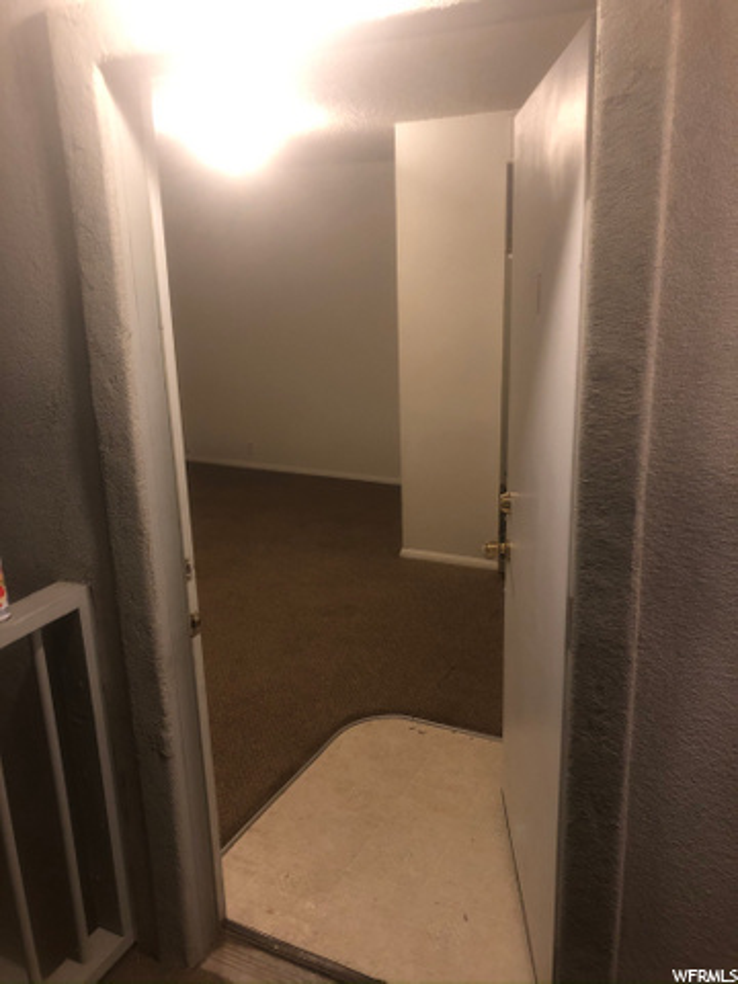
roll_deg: +3.2
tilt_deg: -13.3
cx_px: 369
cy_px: 492
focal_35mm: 28
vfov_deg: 63.4
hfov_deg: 49.7
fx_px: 796
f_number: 1.8
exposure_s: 1/6
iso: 100
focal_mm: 3.99
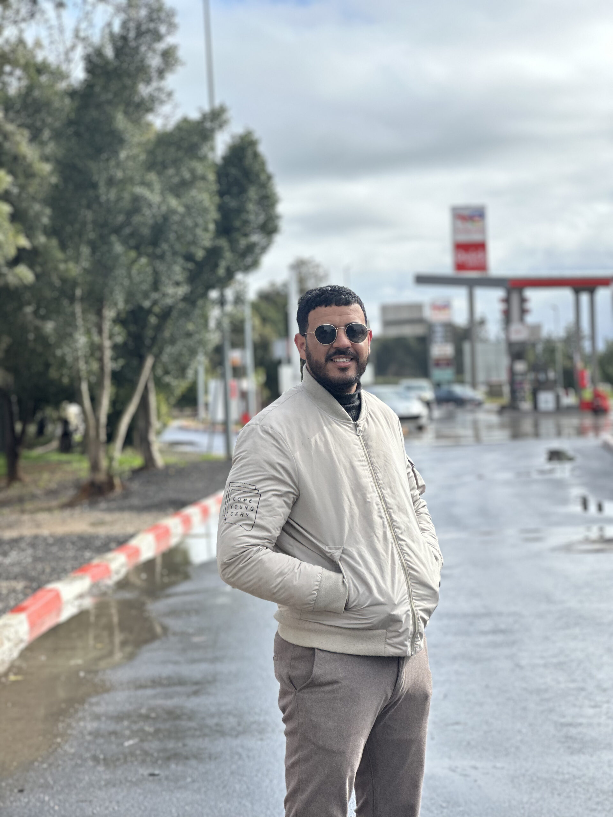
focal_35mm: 77
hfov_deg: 19.1
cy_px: 408
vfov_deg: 25.3
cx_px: 306
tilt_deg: +0.6
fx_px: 1818
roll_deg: +1.3
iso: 32
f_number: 2.8
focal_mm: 9
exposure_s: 1/686
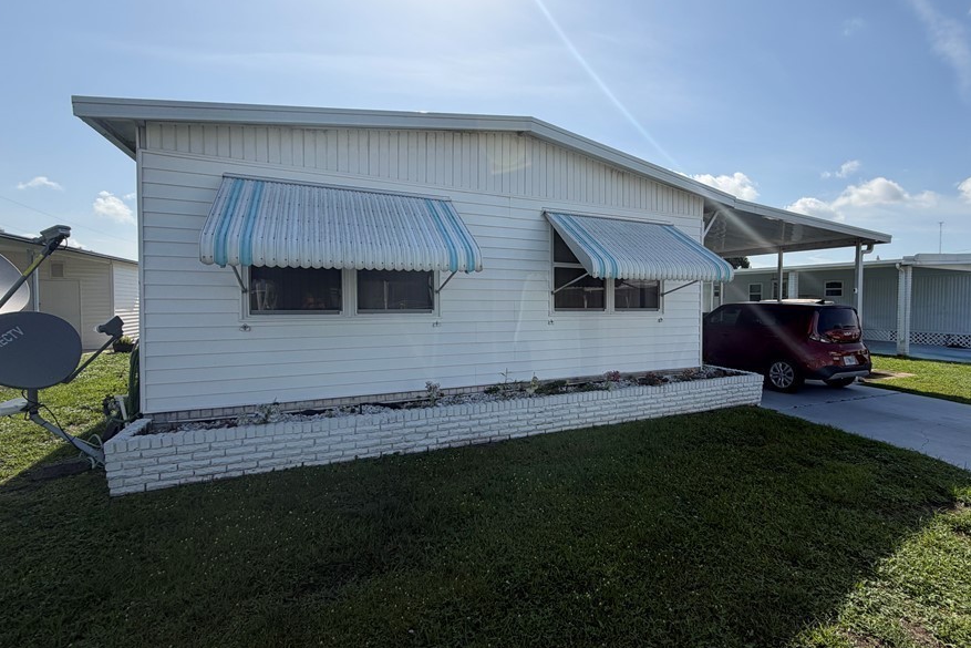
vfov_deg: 70.4
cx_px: 549
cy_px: 315
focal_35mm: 17
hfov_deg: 92.7
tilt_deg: -1.4
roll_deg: +0.0
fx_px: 459
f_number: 2.2
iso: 20
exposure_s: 1/1105
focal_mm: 2.22
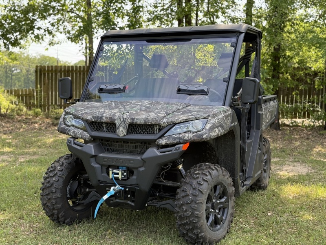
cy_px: 122
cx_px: 163
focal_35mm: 48
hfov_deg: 39.7
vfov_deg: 30.3
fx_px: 452
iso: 64
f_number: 1.78
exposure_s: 1/496
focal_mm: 6.76
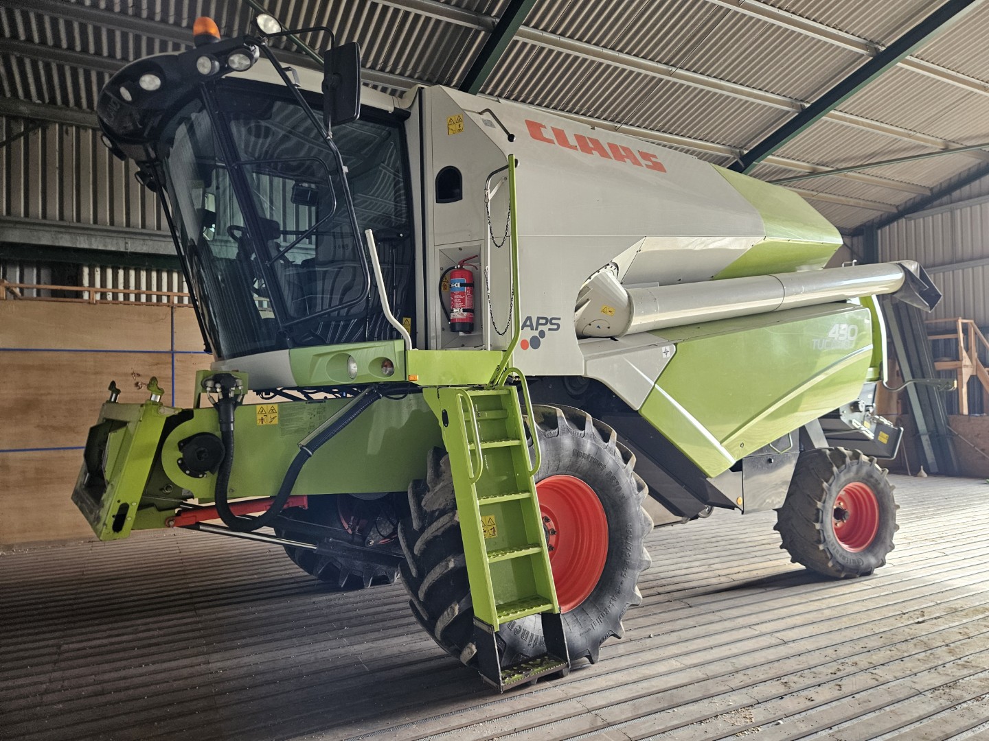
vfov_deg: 58.9
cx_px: 494
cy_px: 370
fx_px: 657
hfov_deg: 73.9
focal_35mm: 23
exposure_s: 1/200
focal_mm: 5.4
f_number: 1.8
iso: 320
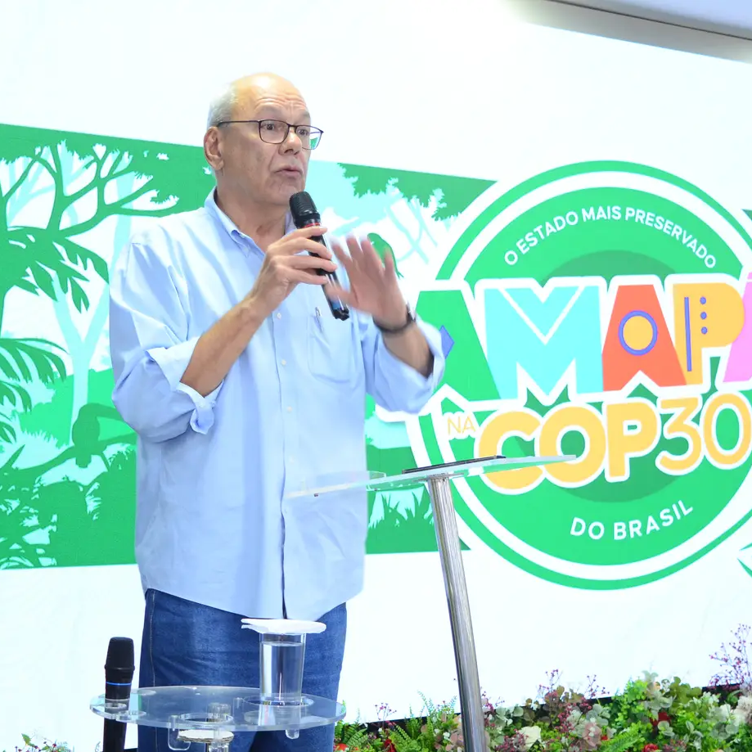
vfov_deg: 18.7
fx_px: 2286
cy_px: 378
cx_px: 330
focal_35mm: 93
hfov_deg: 18.7
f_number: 5.6
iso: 1000
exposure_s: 1/50
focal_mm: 48
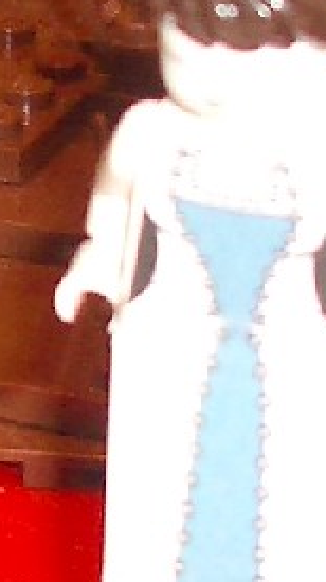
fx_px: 3701
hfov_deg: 5.0
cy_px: 334
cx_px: 49
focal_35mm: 240
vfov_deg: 9.0
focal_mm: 5.8
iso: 100
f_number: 2.6
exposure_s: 1/60
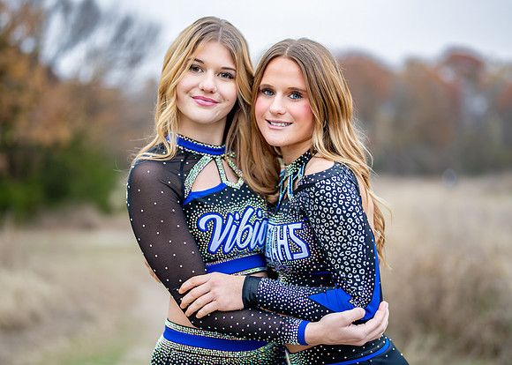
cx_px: 266
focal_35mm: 59
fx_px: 864
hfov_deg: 33.0
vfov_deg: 23.9
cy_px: 170
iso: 400
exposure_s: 1/800
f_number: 1.2
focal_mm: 50
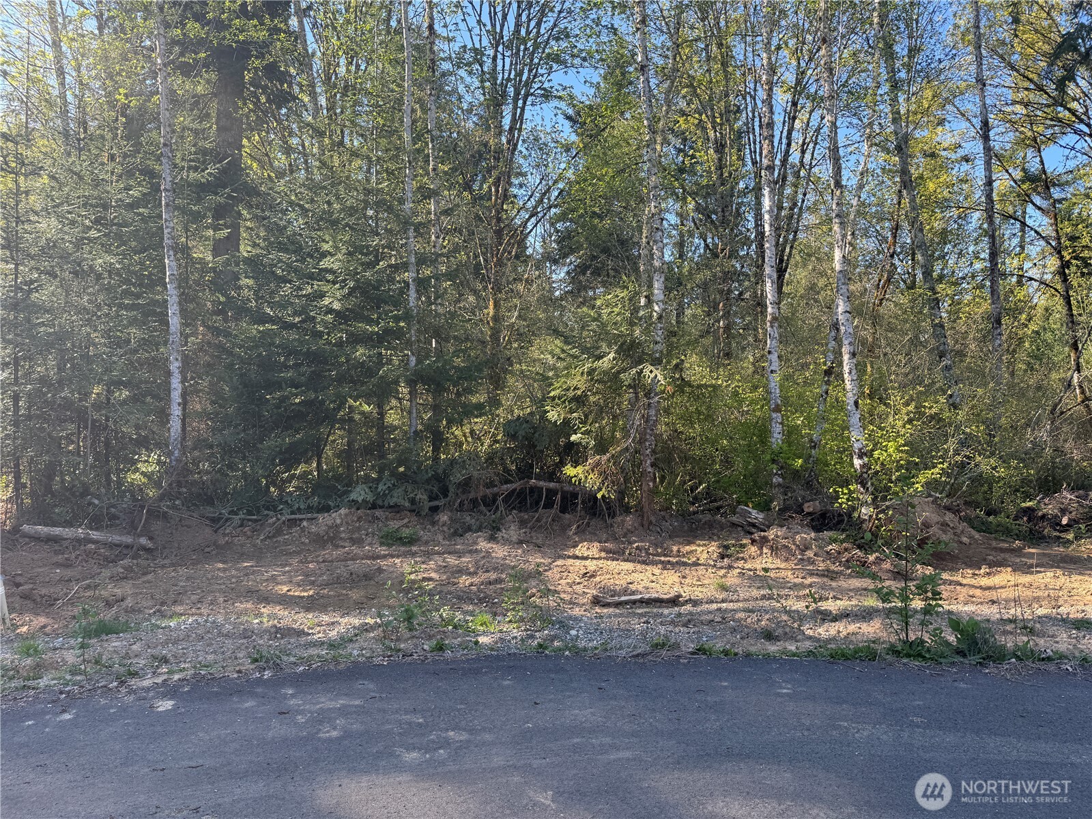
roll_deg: -1.2
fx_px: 757
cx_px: 546
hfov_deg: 71.6
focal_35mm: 24
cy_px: 410
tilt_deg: -0.5
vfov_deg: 56.8
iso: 80
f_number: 1.78
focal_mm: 6.76
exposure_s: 1/514
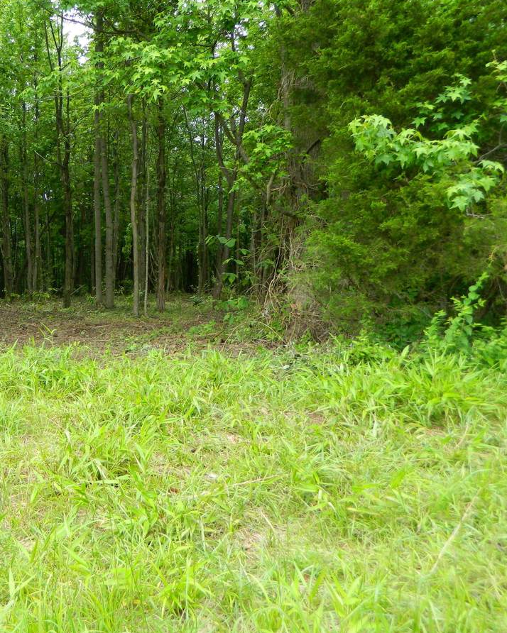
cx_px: 80
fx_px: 656
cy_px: 324
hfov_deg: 40.0
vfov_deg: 51.5
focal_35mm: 35
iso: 100
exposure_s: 1/30
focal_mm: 4.5
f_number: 3.1
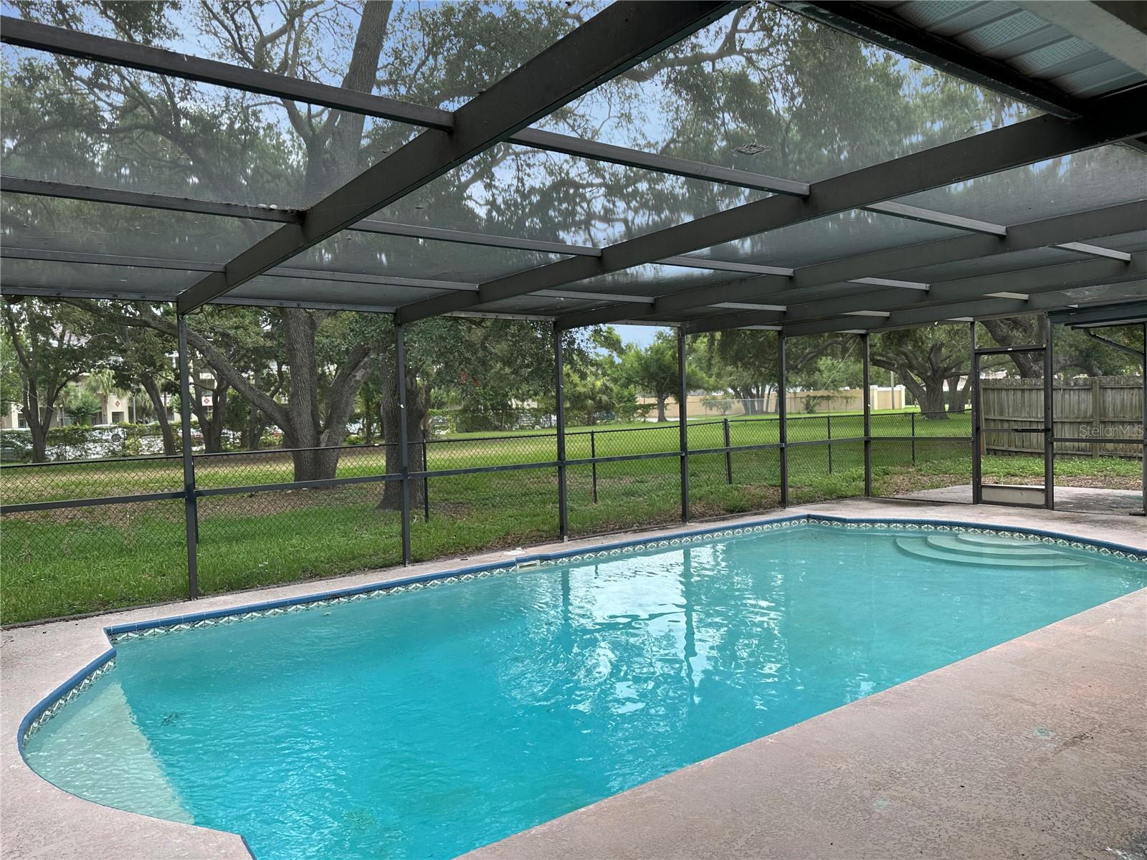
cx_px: 574
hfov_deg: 71.6
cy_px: 430
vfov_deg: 56.8
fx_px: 795
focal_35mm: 24
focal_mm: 6.86
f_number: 1.78
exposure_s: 1/435
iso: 80
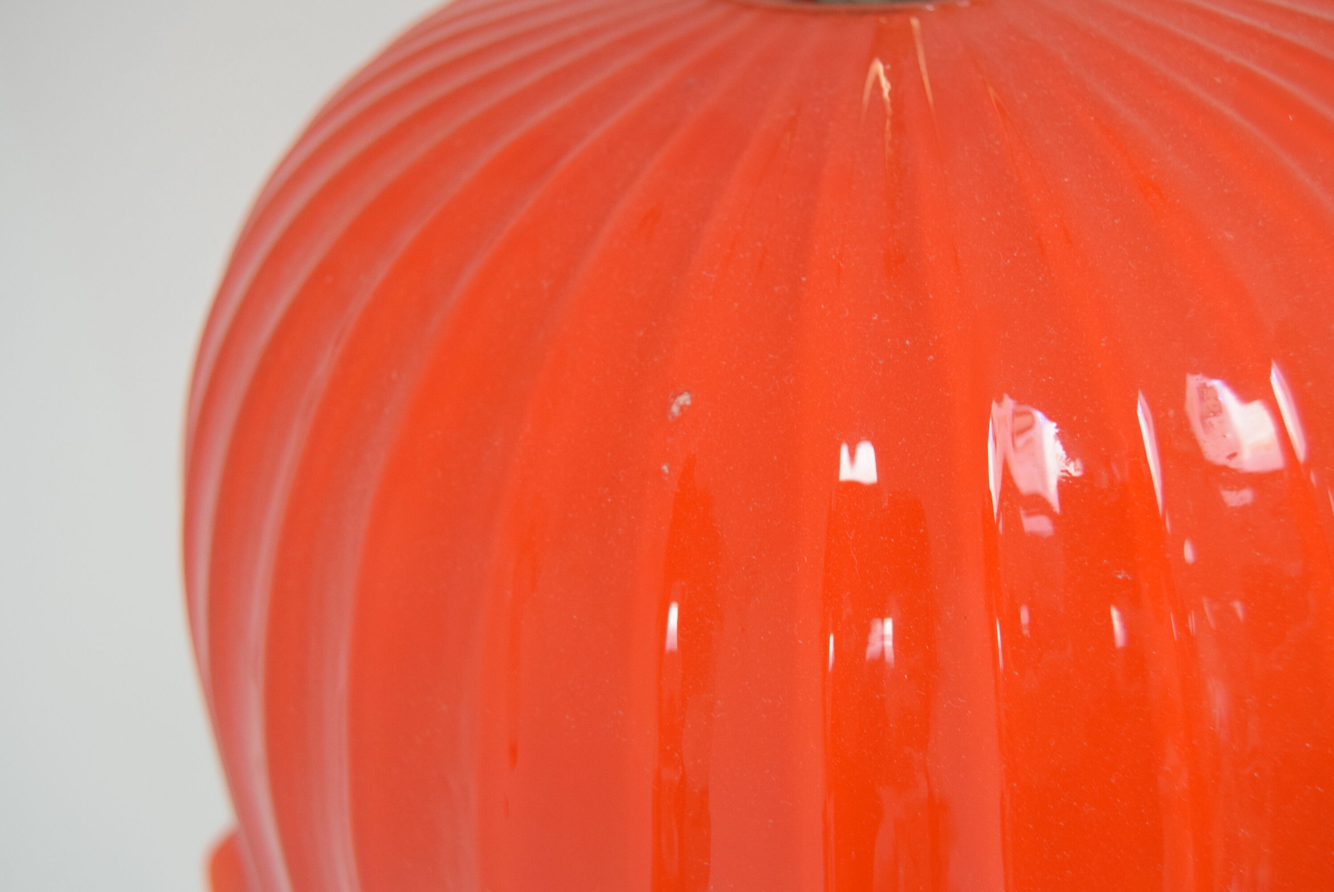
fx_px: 1724
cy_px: 446
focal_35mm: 46
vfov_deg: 29.0
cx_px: 667
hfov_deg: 42.3
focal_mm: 31
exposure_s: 1/125
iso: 1600
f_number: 5.6
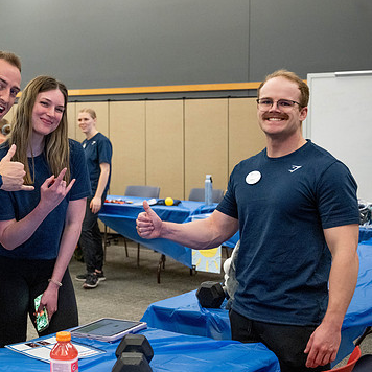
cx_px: 79
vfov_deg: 26.5
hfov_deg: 26.1
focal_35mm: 65
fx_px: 790
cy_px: 182
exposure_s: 1/200
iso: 2000
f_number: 4
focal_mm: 45
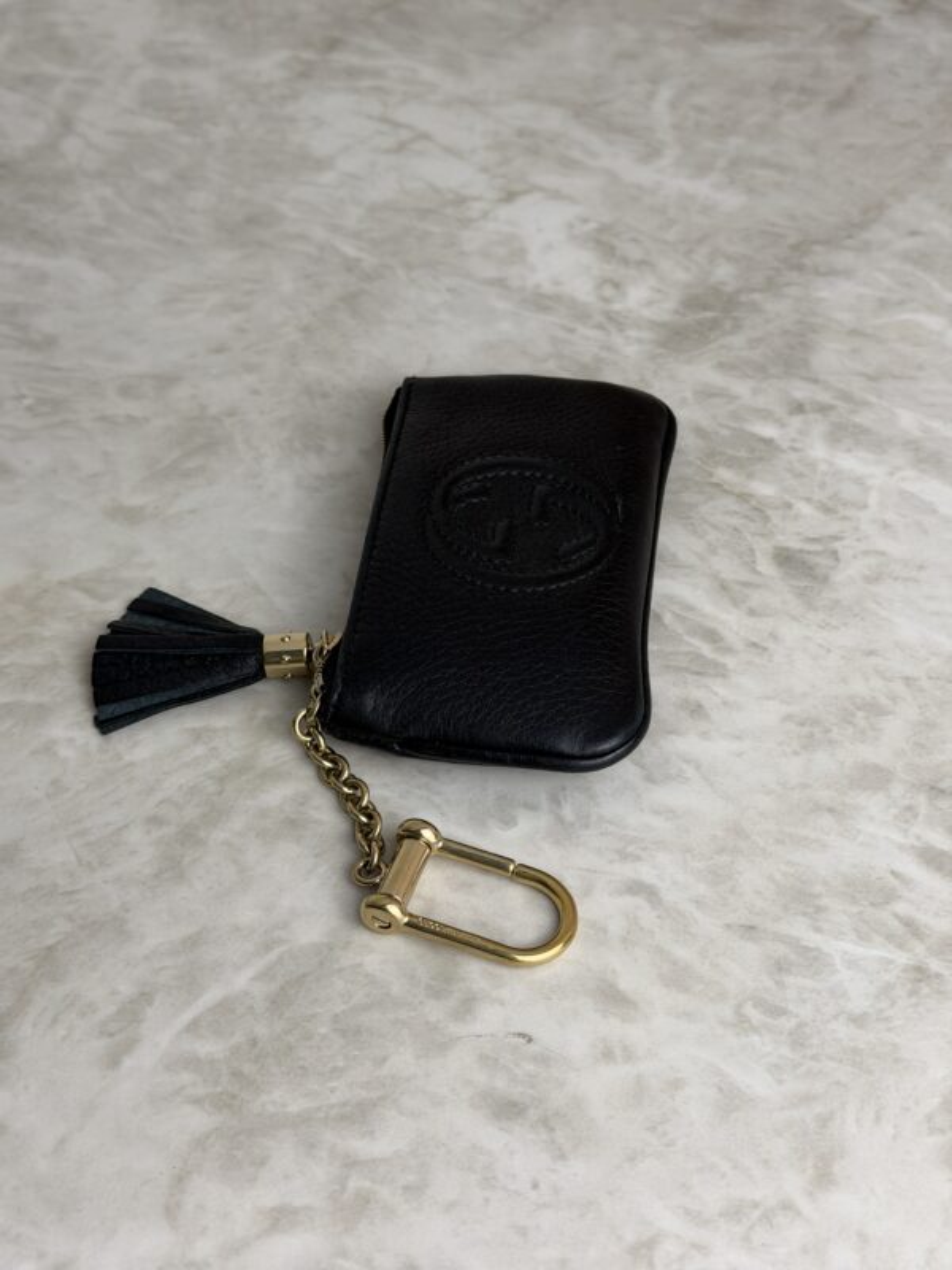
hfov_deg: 30.3
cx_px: 476
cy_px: 635
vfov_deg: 39.7
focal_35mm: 48
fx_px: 1760
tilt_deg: -46.7
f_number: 1.78
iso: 64
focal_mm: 6.76
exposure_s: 1/294
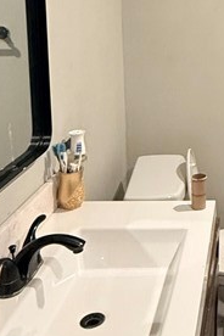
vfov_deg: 34.9
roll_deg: +0.2
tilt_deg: -3.9
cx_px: 298
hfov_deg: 22.2
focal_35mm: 54
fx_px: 504
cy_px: 38
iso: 320
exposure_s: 1/60
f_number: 2.2
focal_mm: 2.22
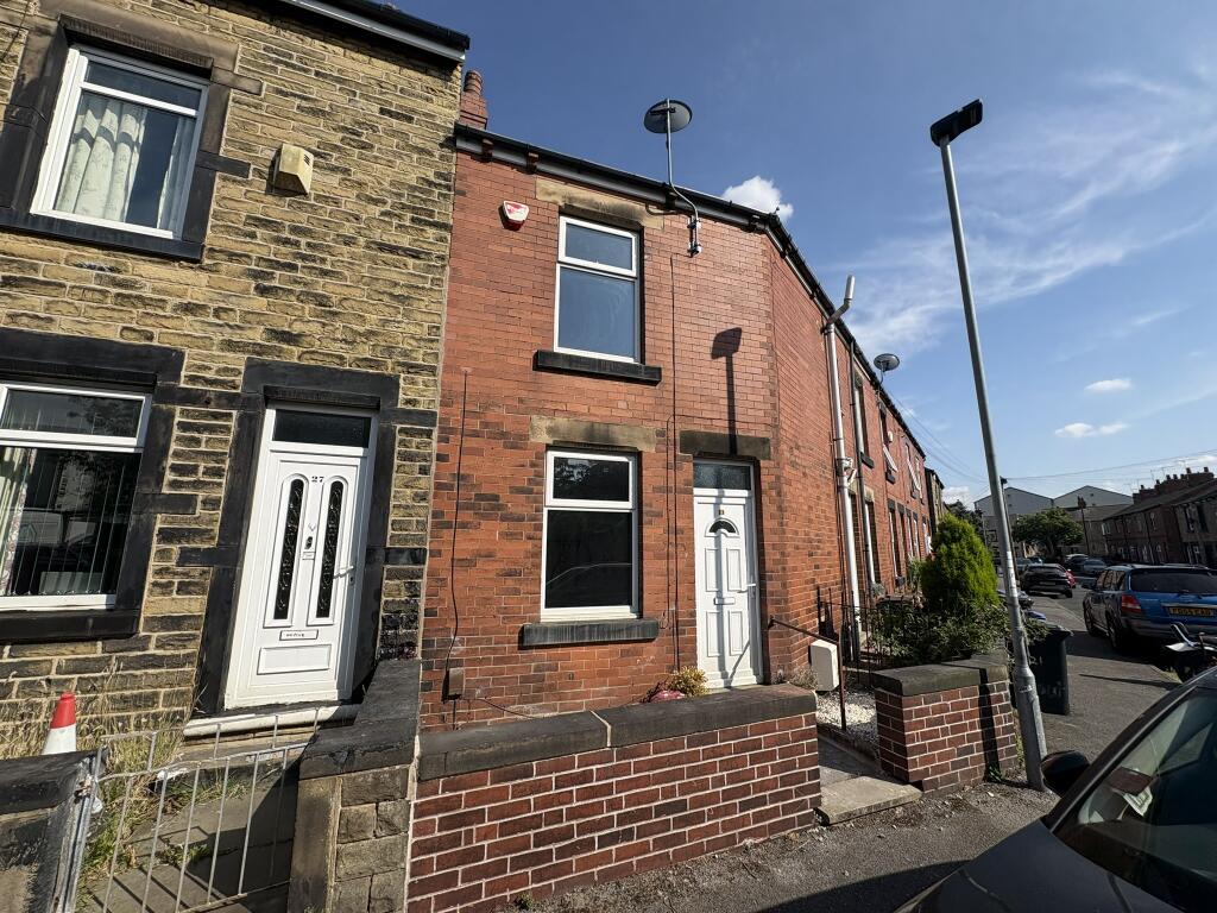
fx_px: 492
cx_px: 608
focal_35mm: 14
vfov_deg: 85.7
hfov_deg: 102.1
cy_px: 456
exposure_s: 1/1927
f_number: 2.2
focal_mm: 2.22
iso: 50
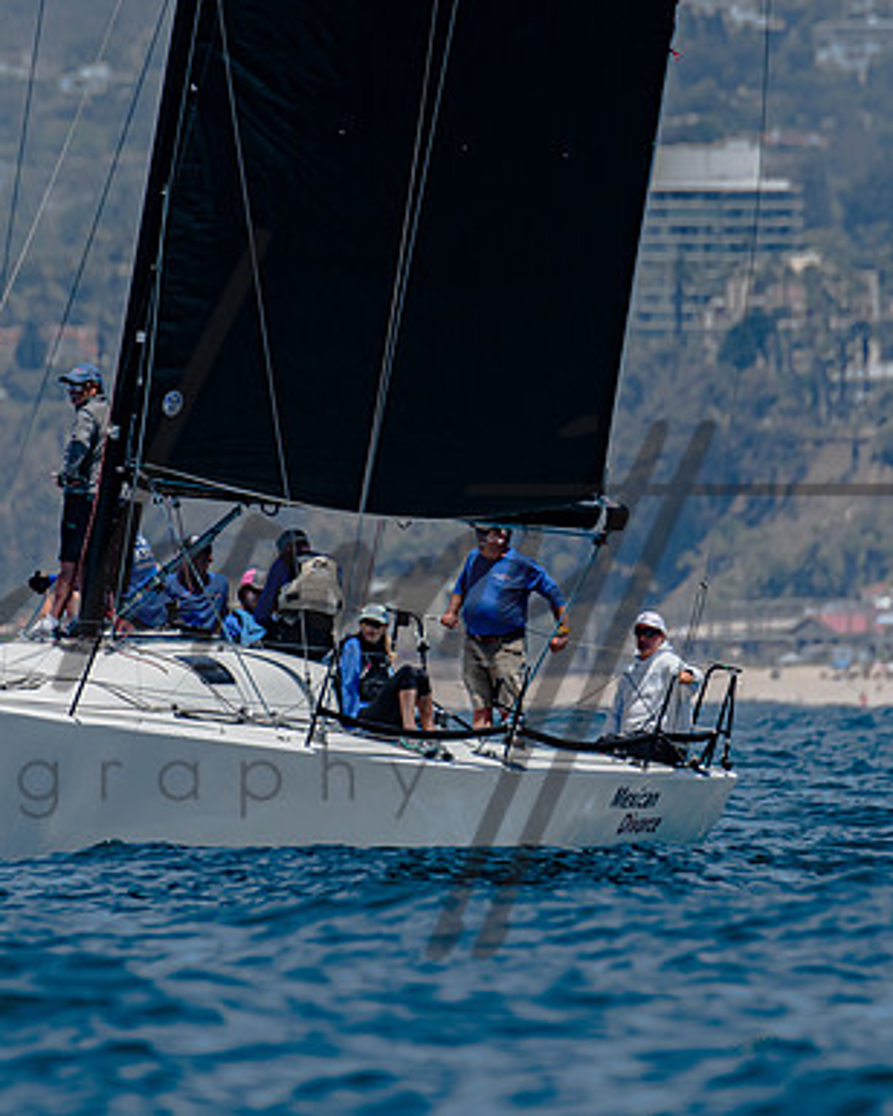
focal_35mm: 1003
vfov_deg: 1.9
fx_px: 33136
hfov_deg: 1.5
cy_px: 566
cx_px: 428
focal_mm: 400
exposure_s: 1/1600
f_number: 5.6
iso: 200
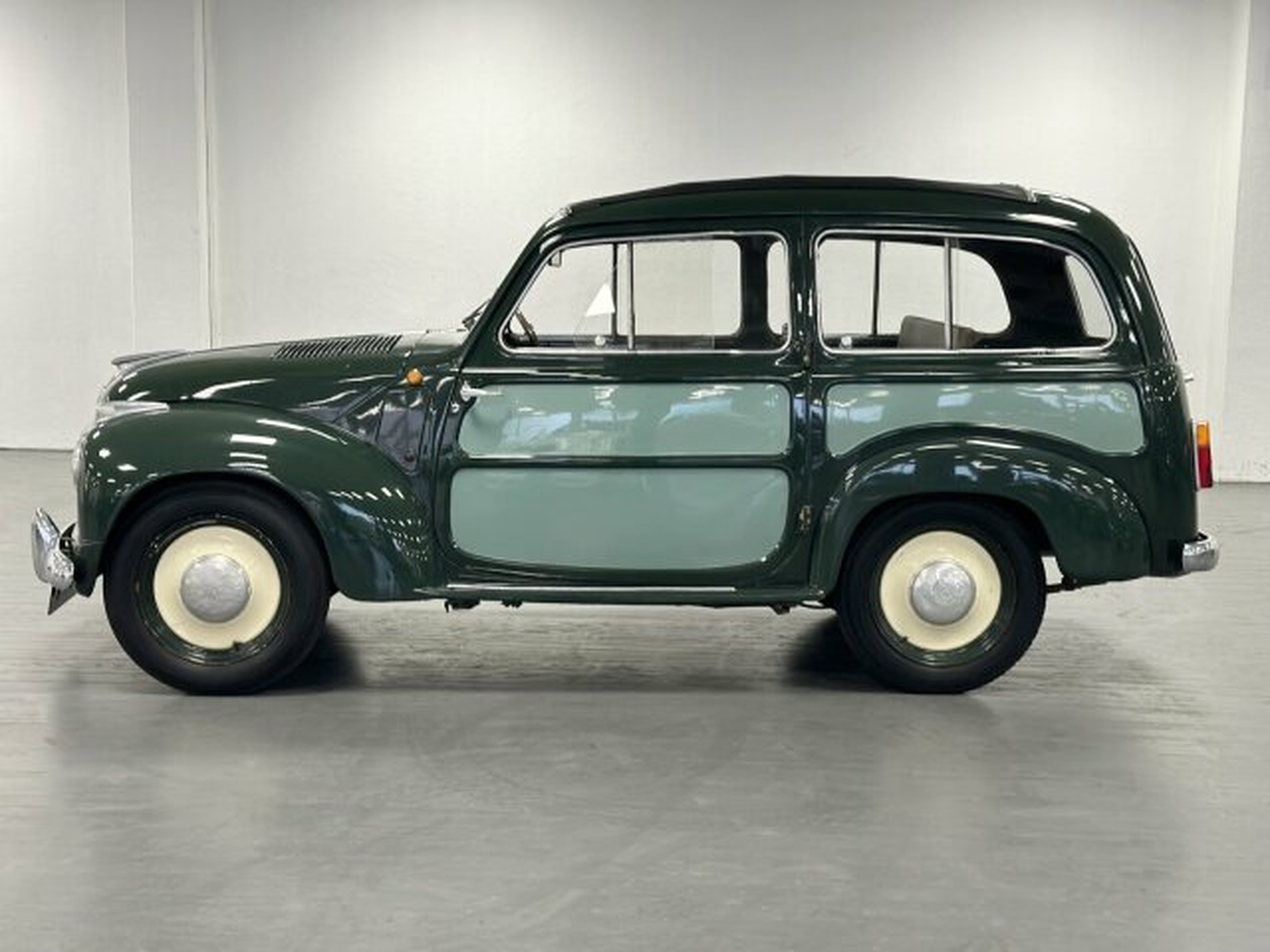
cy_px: 476
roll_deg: -1.0
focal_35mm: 48
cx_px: 635
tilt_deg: -8.8
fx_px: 1761
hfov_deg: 39.7
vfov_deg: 30.3
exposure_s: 1/60
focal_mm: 6.86
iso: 125
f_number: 1.78
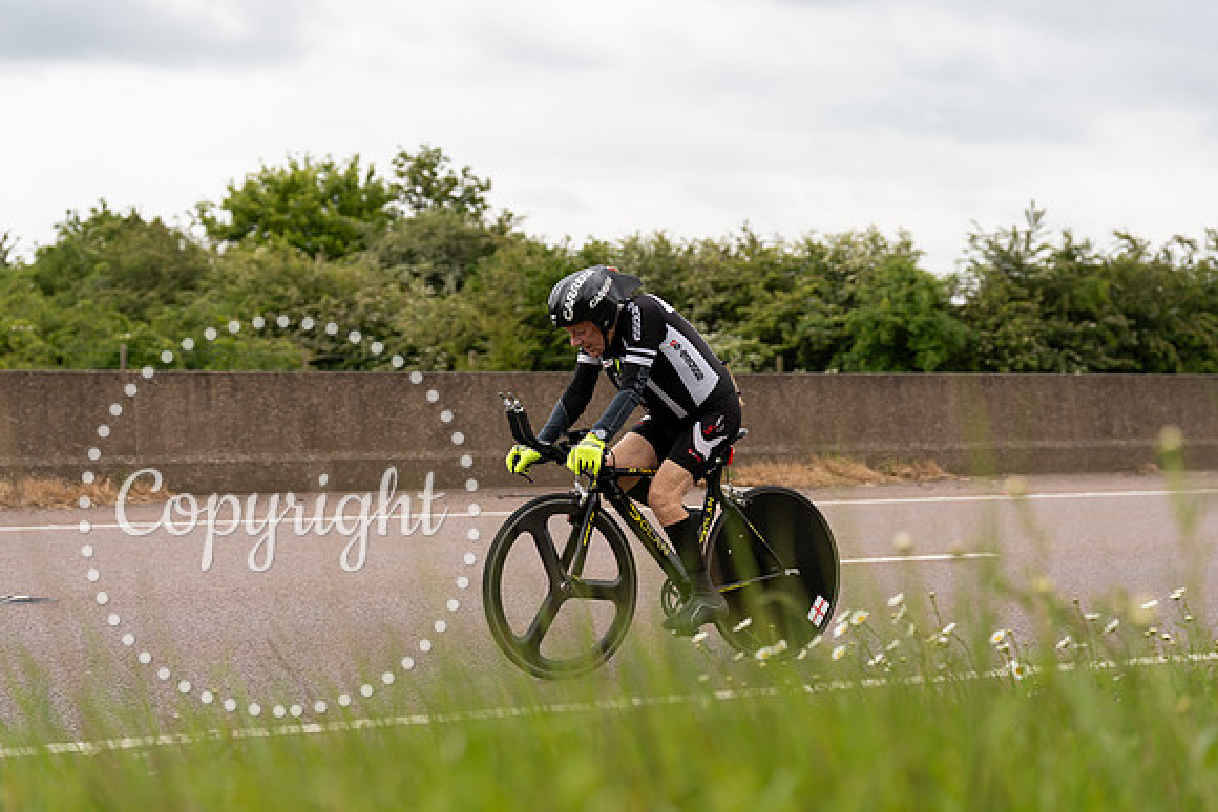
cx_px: 609
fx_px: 2369
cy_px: 406
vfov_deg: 19.5
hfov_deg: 28.8
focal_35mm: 70
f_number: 3.5
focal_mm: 70
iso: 320
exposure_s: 1/1000
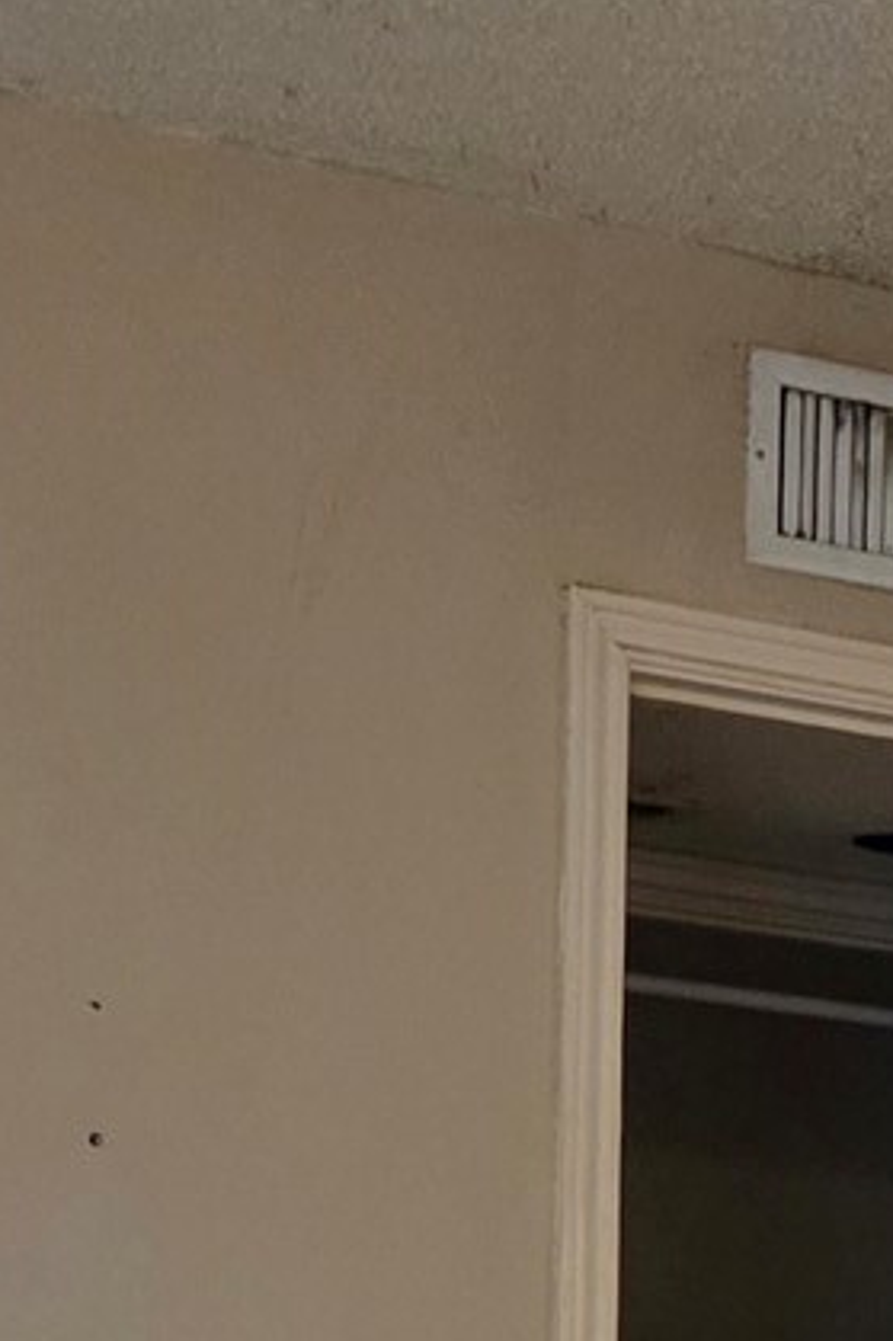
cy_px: 2116
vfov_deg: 15.8
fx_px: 4357
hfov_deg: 10.9
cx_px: 1604
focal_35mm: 117
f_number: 1.8
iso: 640
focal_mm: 5.4
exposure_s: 1/120
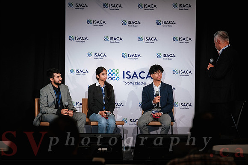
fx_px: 1054
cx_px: 124
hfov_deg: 13.4
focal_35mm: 153
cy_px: 82
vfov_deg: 9.0
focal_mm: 102.2
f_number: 2.8
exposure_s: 1/100
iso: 800
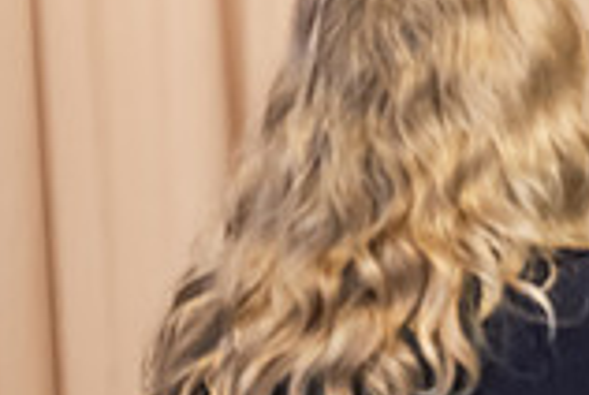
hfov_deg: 6.4
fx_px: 5163
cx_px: 887
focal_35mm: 315
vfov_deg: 4.4
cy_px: 184
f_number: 3.2
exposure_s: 1/200
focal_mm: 86
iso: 2500
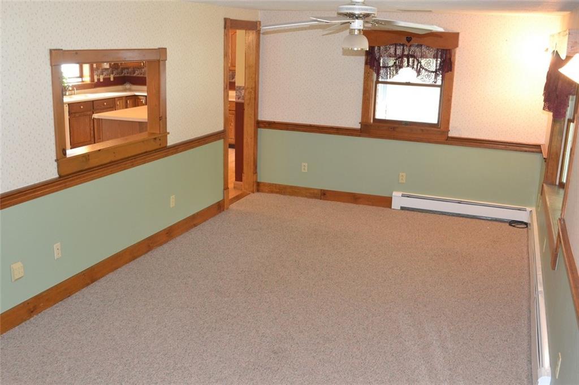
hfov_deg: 53.1
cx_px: 290
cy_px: 192
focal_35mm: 36
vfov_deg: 36.8
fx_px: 579
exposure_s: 1/6
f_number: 8
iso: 800
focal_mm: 24
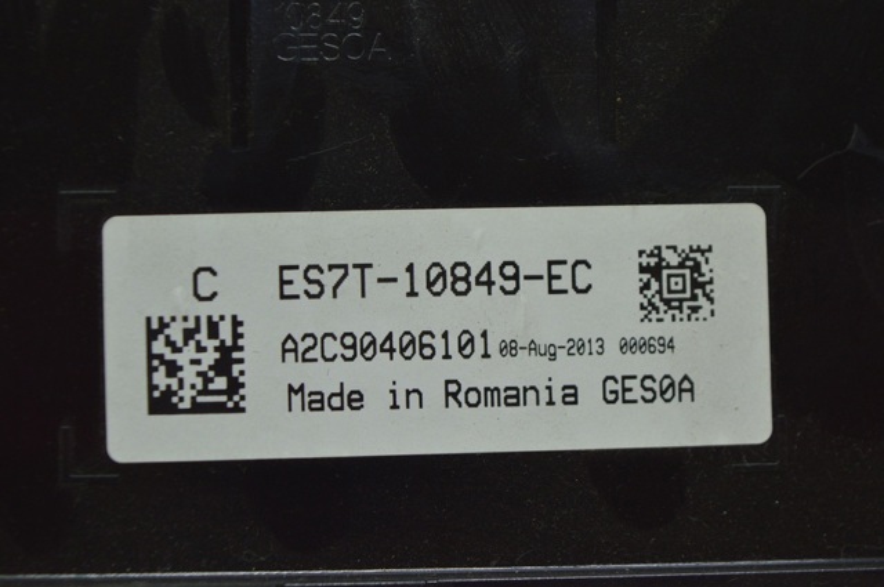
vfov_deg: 16.5
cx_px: 442
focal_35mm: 82
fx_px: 2023
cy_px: 294
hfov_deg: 24.6
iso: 400
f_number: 5.6
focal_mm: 55
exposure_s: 1/60
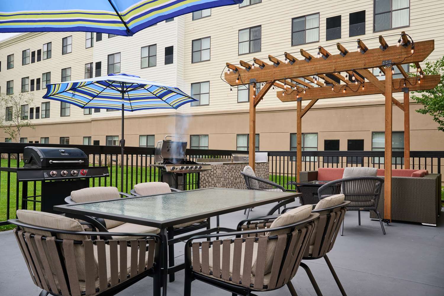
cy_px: 148
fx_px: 345
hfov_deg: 65.5
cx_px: 222
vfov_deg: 46.4
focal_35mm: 28
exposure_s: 1/13
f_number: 9
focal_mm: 28
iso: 64
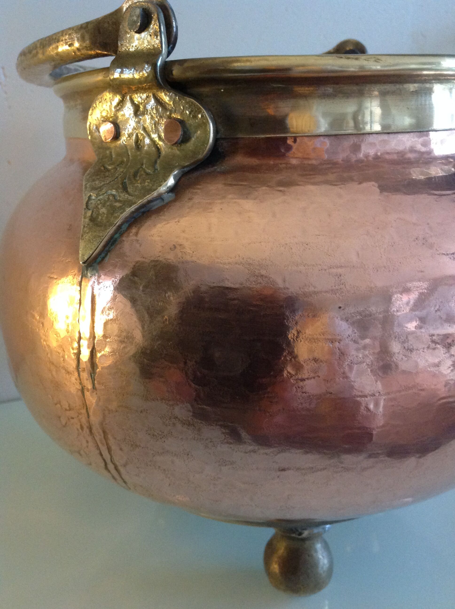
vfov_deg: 52.7
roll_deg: +2.5
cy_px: 304
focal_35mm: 35
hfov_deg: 40.6
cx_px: 228
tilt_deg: -16.2
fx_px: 615
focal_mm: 4.28
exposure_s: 1/15
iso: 320
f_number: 2.4
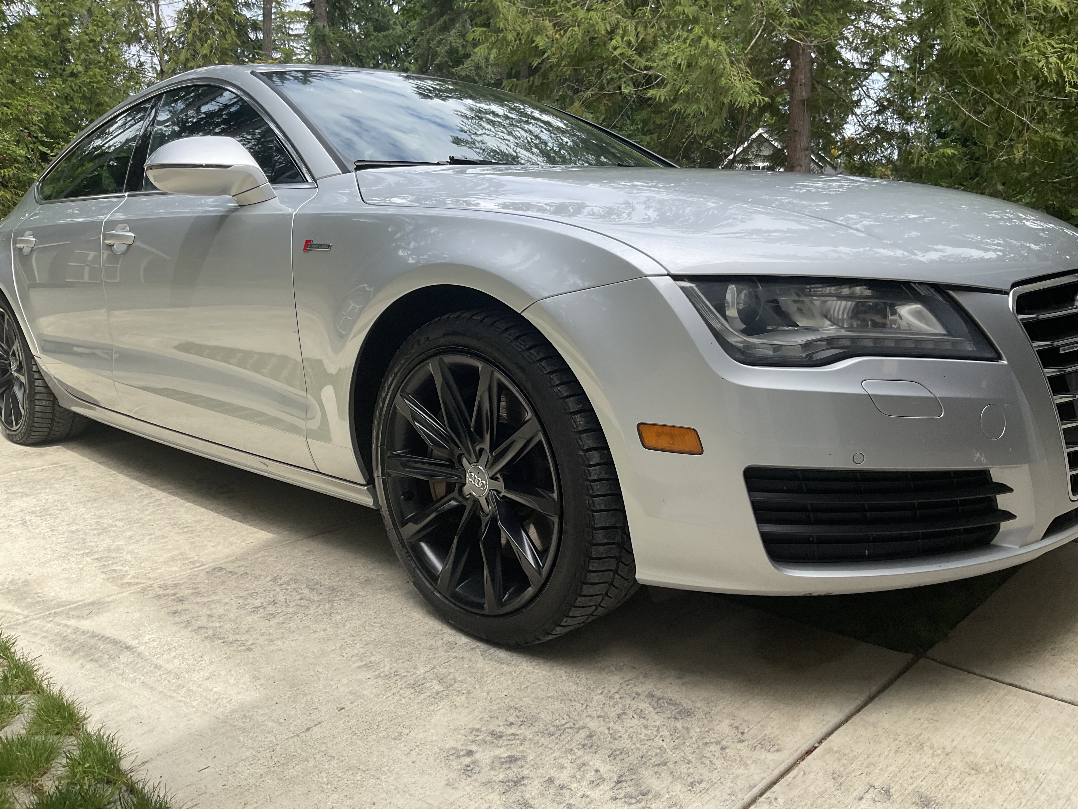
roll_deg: -0.3
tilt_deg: -12.8
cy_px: 404
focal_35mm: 29
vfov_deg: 48.2
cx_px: 539
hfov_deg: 61.7
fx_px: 903
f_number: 1.8
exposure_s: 1/700
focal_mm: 3
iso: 16
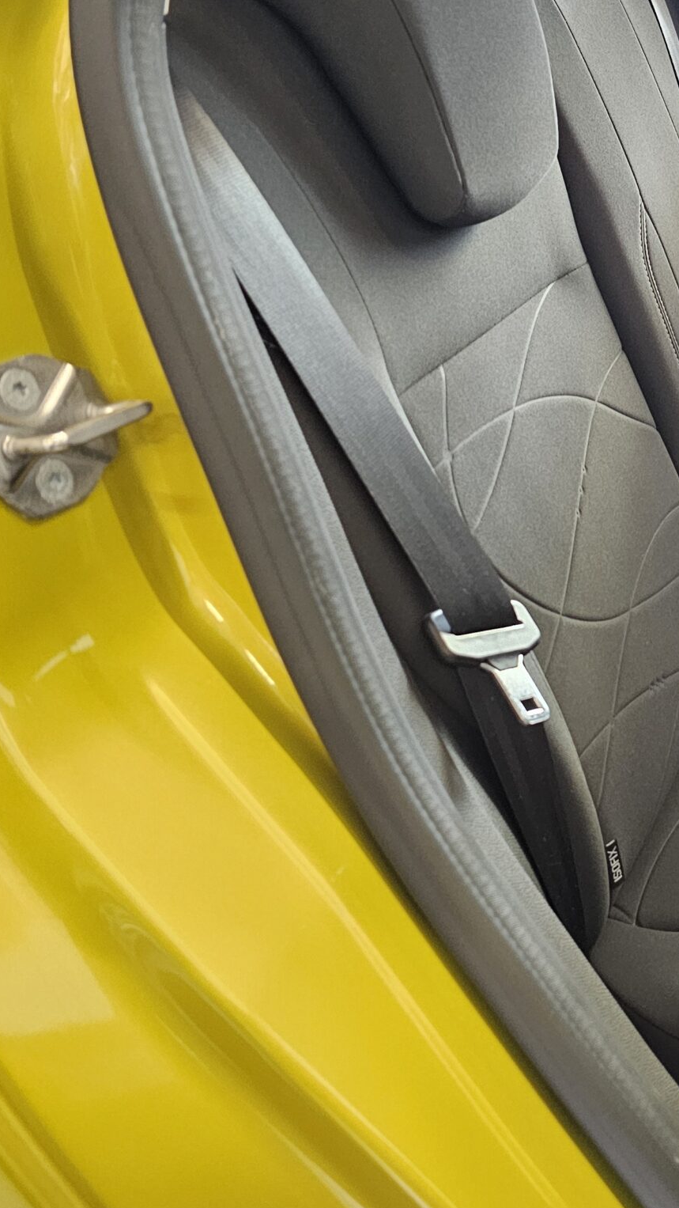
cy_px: 479
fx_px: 1344
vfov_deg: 48.1
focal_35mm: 42
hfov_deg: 24.6
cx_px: 892
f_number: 1.7
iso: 800
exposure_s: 1/25
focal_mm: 6.3
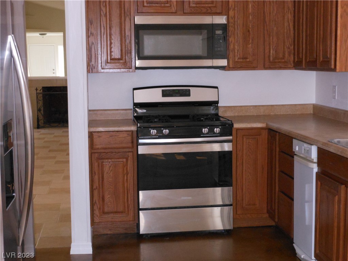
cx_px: 174
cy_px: 130
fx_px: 543
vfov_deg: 27.0
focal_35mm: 54
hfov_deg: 35.5
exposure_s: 1/30
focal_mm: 9.6
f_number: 4.9
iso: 500
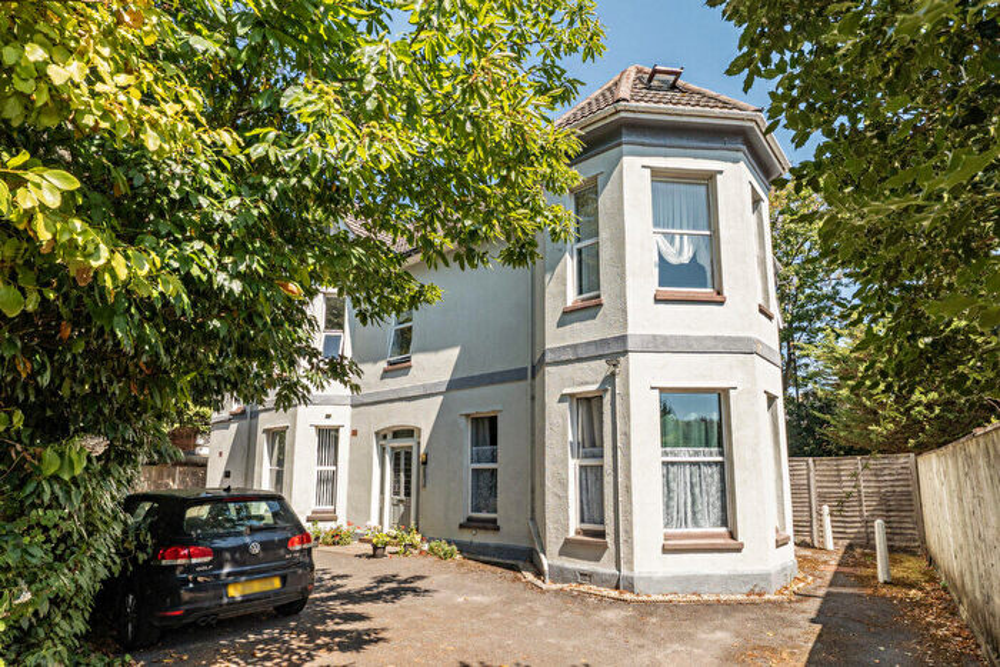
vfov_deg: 67.4
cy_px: 334
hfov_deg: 90.0
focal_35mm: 18
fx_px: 500
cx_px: 500
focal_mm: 12
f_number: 8
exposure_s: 1/640
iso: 400
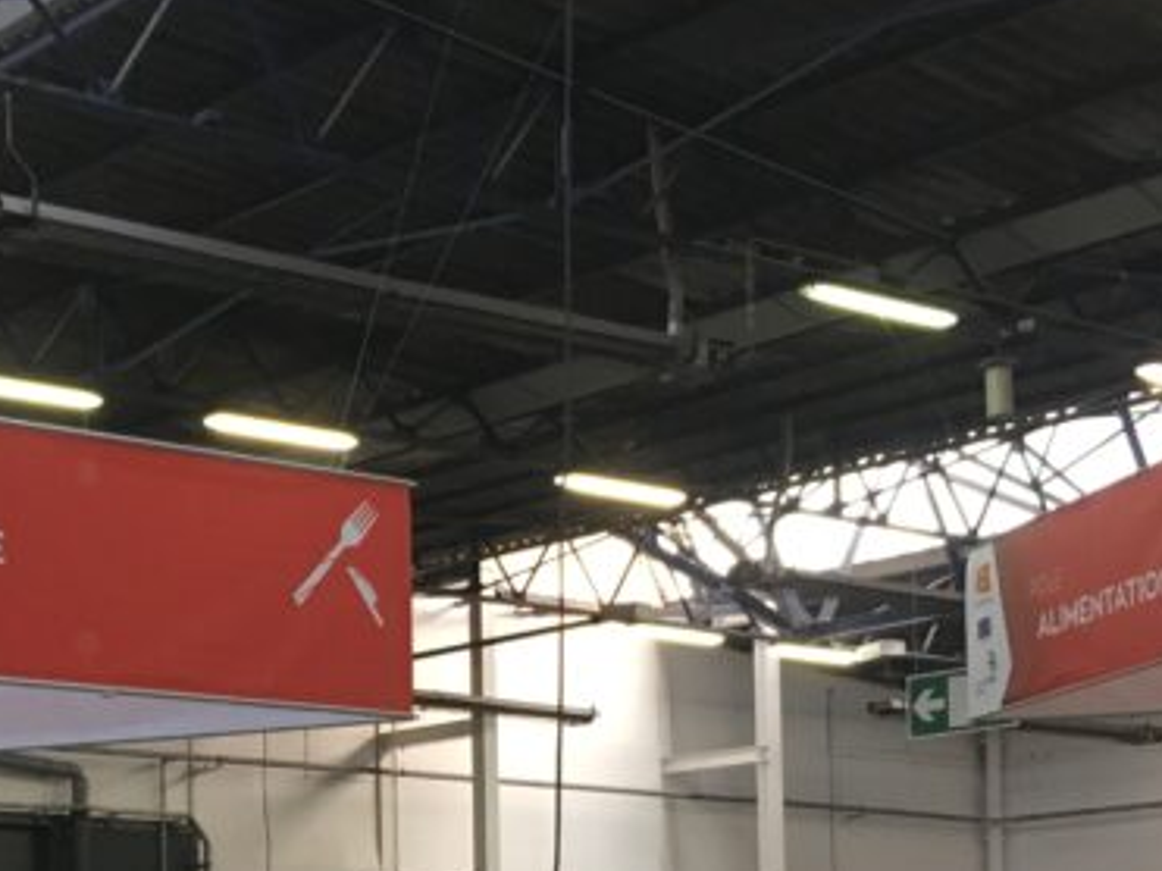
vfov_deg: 17.9
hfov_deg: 23.8
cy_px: 915
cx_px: 128
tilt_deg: +2.6
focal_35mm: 80
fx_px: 2685
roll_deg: -0.3
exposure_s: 1/33
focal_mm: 4.15
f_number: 2.2
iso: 64
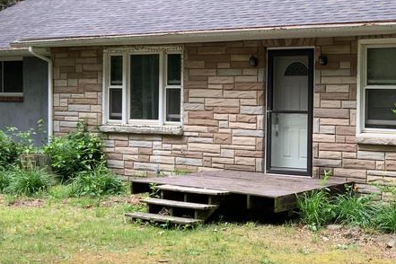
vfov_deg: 19.5
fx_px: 770
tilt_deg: -1.0
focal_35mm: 70
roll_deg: -0.6
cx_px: 356
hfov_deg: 27.8
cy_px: 123
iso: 16
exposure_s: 1/274
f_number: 1.8
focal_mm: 3
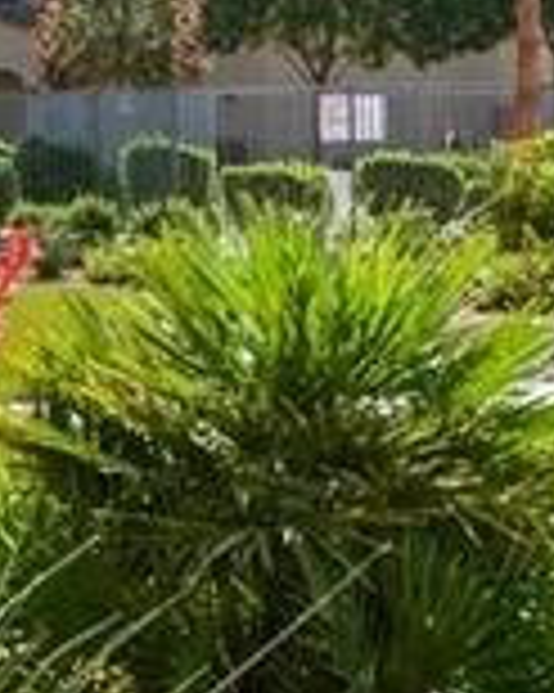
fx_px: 3836
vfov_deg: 10.3
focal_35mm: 187
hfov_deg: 8.1
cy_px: 191
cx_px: 748
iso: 200
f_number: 6.3
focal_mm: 30
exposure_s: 1/1000
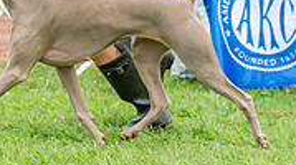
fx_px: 4560
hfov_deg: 3.7
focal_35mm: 582
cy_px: -87
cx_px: 30
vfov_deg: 2.1
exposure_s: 1/1250
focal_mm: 171
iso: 640
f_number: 4
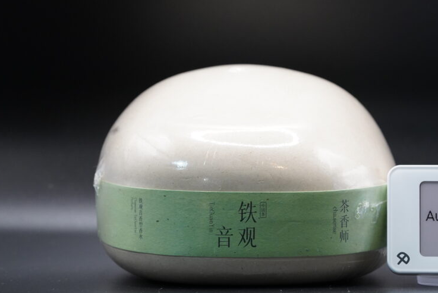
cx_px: 279
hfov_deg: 16.4
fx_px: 1521
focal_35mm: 125
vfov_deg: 11.0
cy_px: 112
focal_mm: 90
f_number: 8
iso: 3200
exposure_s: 1/100
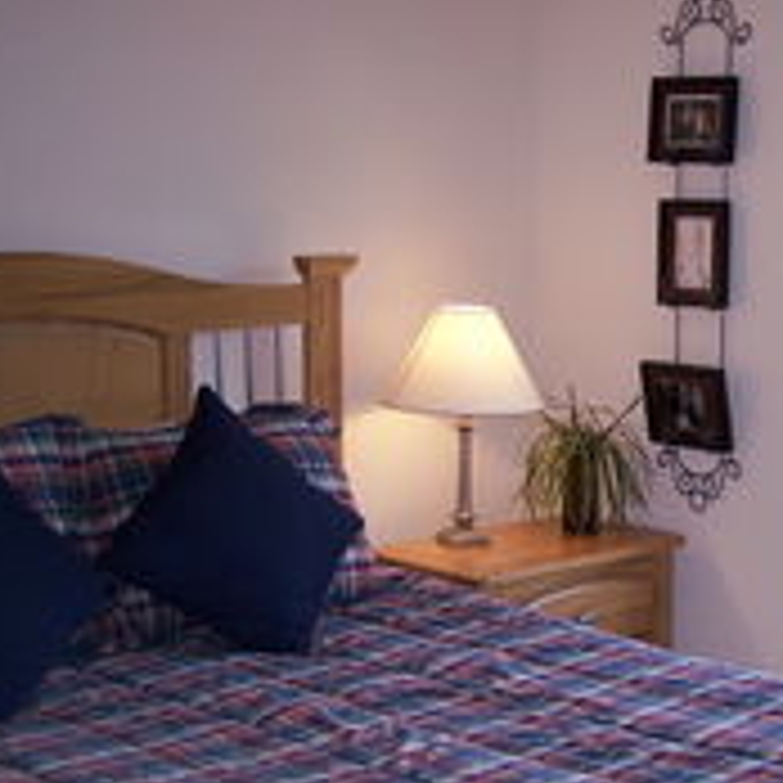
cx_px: 724
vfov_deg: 23.6
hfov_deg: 23.0
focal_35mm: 73
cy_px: 472
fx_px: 1868
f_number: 2.8
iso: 140
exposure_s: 1/90
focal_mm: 8
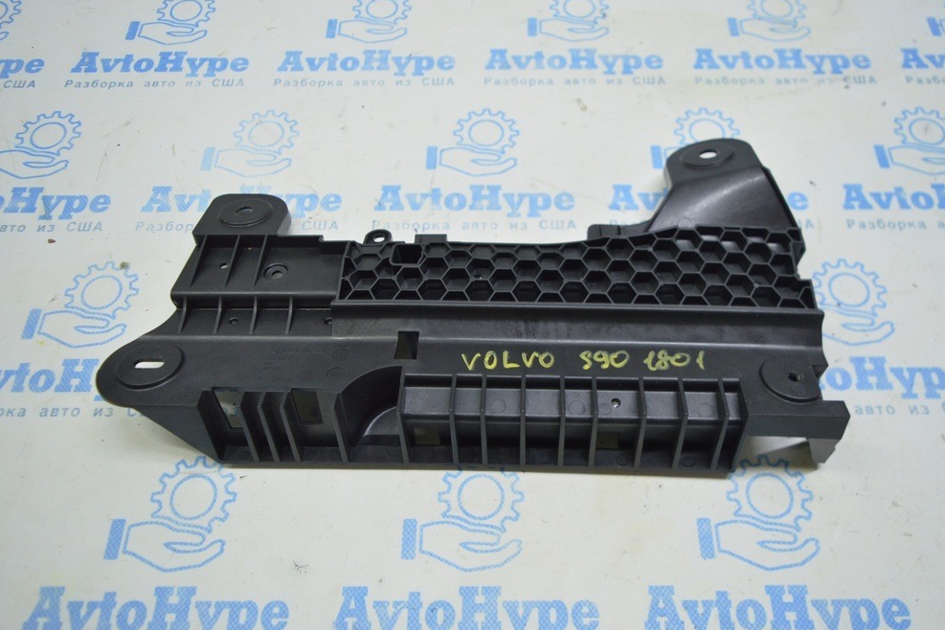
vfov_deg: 46.4
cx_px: 486
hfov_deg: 65.5
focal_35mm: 28
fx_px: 735
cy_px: 305
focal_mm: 18
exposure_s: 1/50
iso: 400
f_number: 3.5
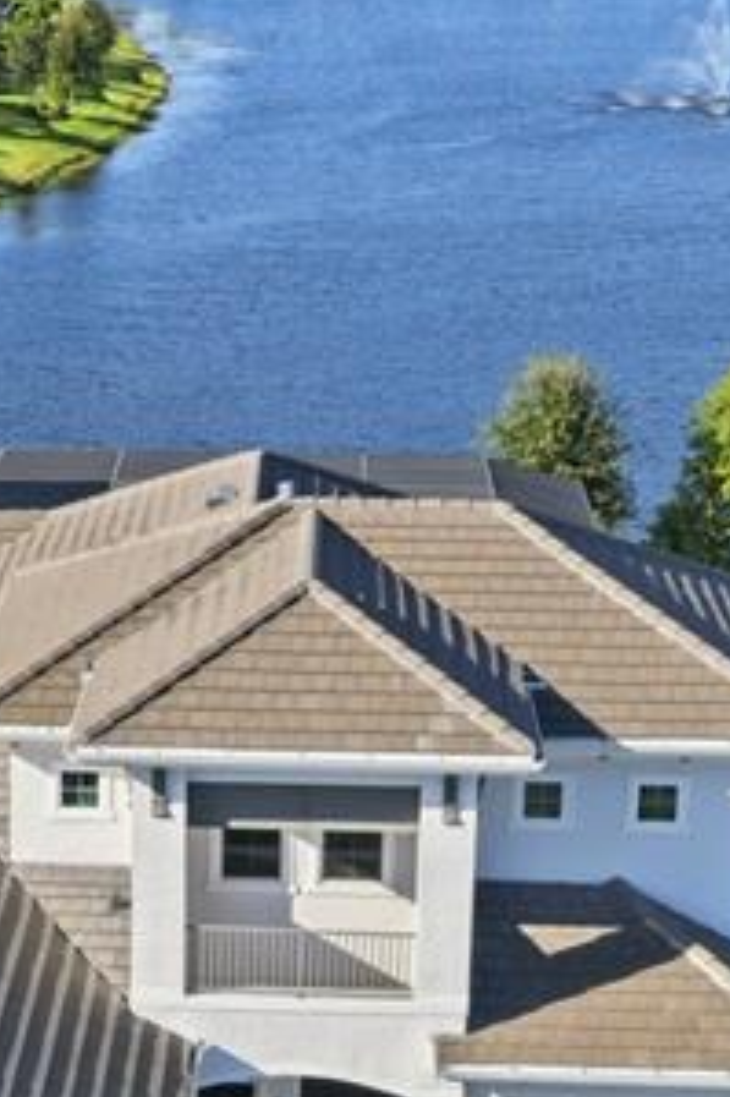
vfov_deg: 20.9
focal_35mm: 96
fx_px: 2923
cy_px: 947
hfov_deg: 14.1
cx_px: 117
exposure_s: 1/500
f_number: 2.8
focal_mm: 14.4
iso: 100
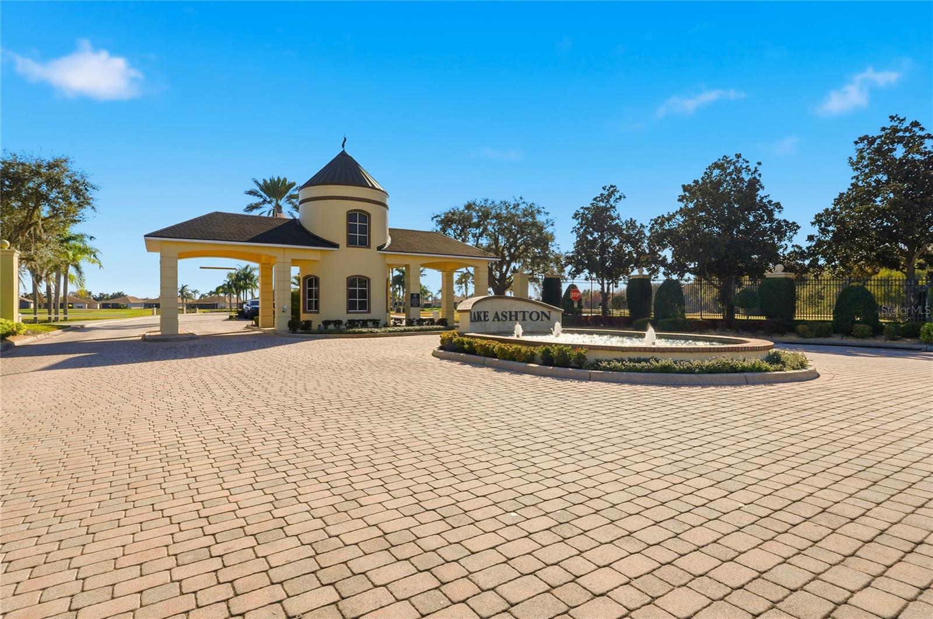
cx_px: 466
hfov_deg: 85.5
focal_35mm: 20
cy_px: 310
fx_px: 505
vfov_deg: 63.0
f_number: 7.1
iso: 100
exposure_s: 1/4000
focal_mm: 13
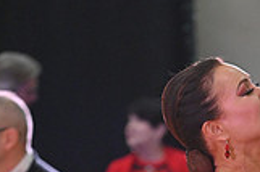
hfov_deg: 3.6
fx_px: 4163
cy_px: 399
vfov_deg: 2.4
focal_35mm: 577
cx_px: 253
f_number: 5
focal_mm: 160
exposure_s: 1/400
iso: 3200
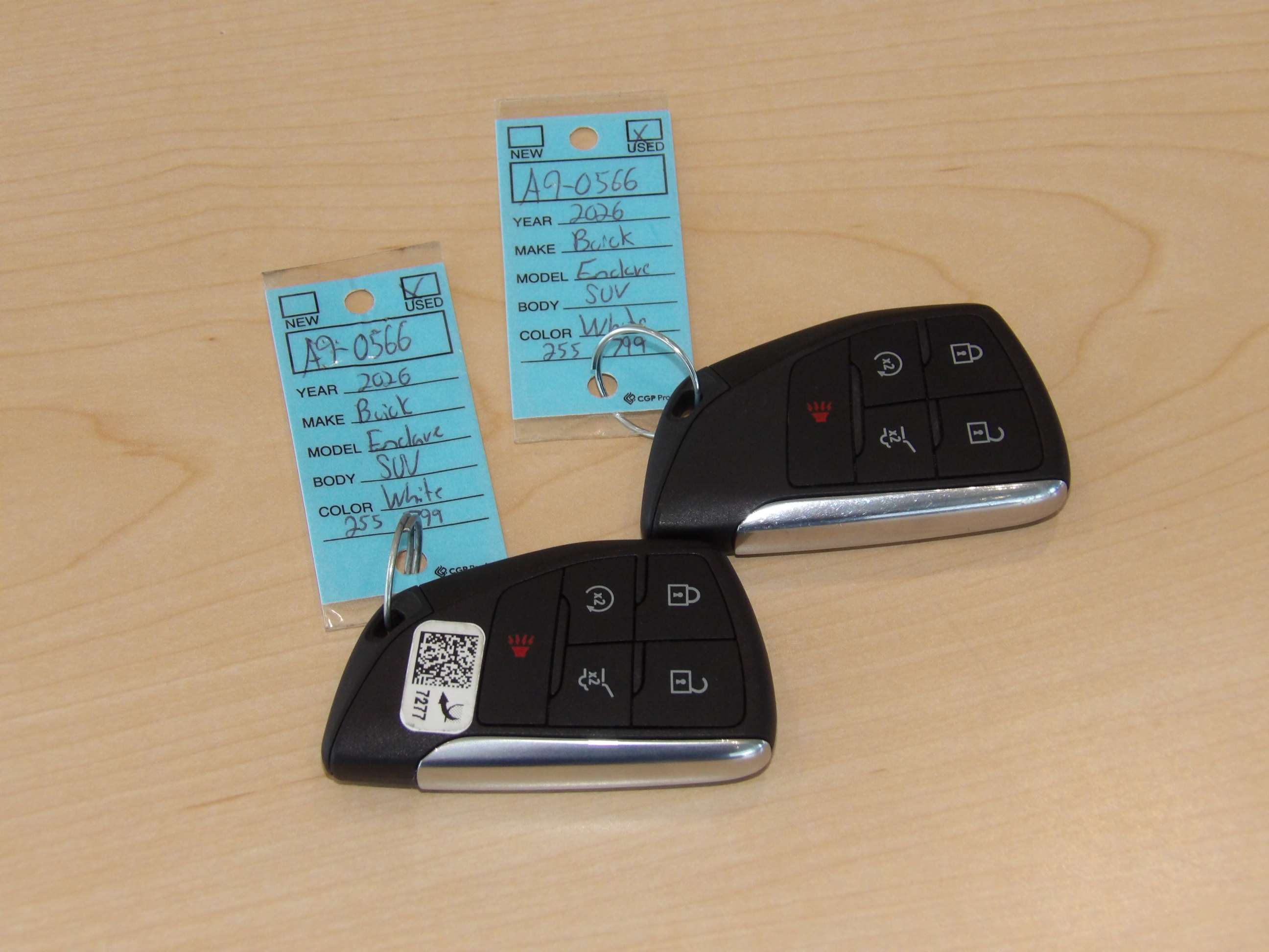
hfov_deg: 23.0
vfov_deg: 17.4
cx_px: 634
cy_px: 476
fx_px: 3116
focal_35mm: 85
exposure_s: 1/96
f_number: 4.1
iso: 200
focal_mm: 15.3
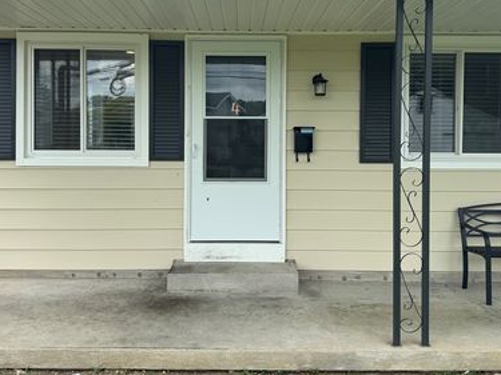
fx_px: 463
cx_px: 246
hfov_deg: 56.8
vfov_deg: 43.8
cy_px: 139
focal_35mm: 32
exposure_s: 1/1285
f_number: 1.78
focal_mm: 6.76
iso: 80
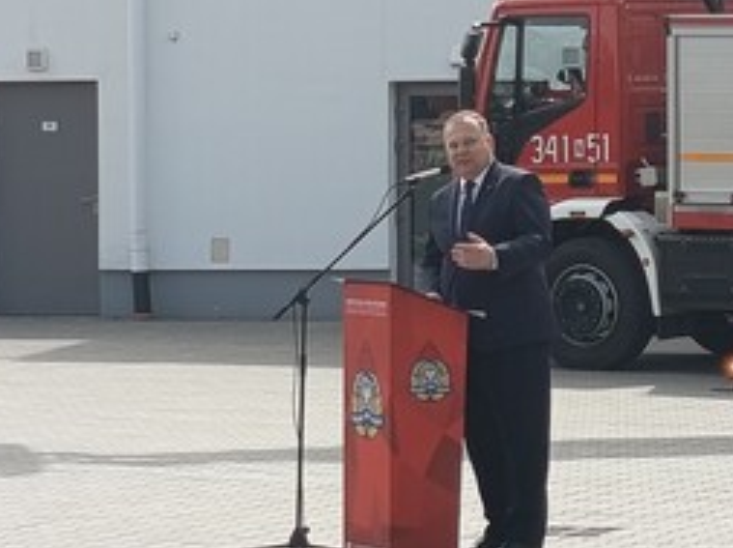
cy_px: 223
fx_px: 5011
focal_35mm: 237
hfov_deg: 8.4
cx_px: 508
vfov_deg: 6.3
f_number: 1.7
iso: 50
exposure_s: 1/391
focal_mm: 5.27
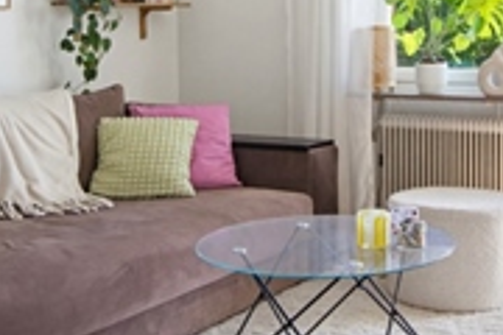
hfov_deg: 31.9
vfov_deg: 21.4
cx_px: 366
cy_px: 25
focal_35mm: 62
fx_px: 866
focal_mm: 21
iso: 200
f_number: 8
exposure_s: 1/10
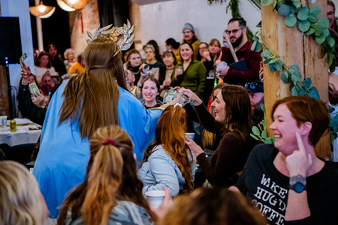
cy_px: 112
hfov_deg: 28.1
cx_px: 166
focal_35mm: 72
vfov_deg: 18.9
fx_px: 676
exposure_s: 1/80
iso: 5000
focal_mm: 70
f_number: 2.8
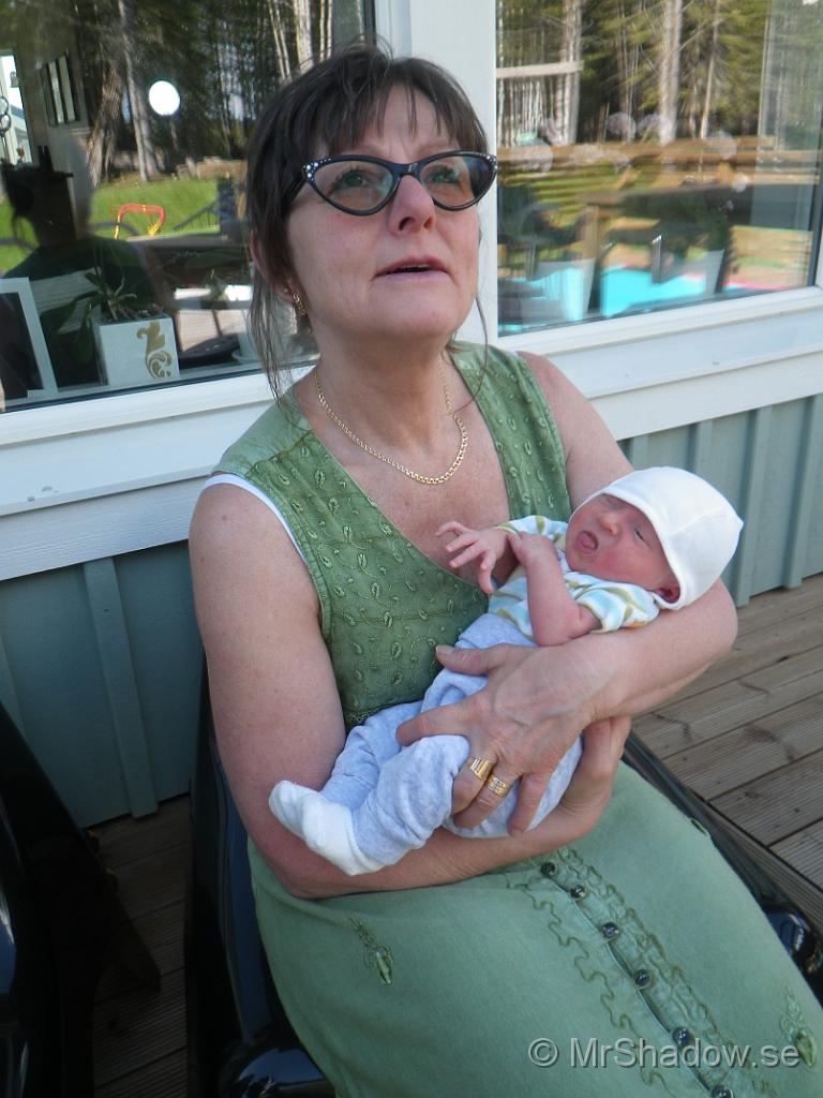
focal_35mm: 28
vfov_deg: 63.4
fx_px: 888
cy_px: 549
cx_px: 412
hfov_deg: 49.7
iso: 80
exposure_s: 1/100
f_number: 3.5
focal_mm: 5
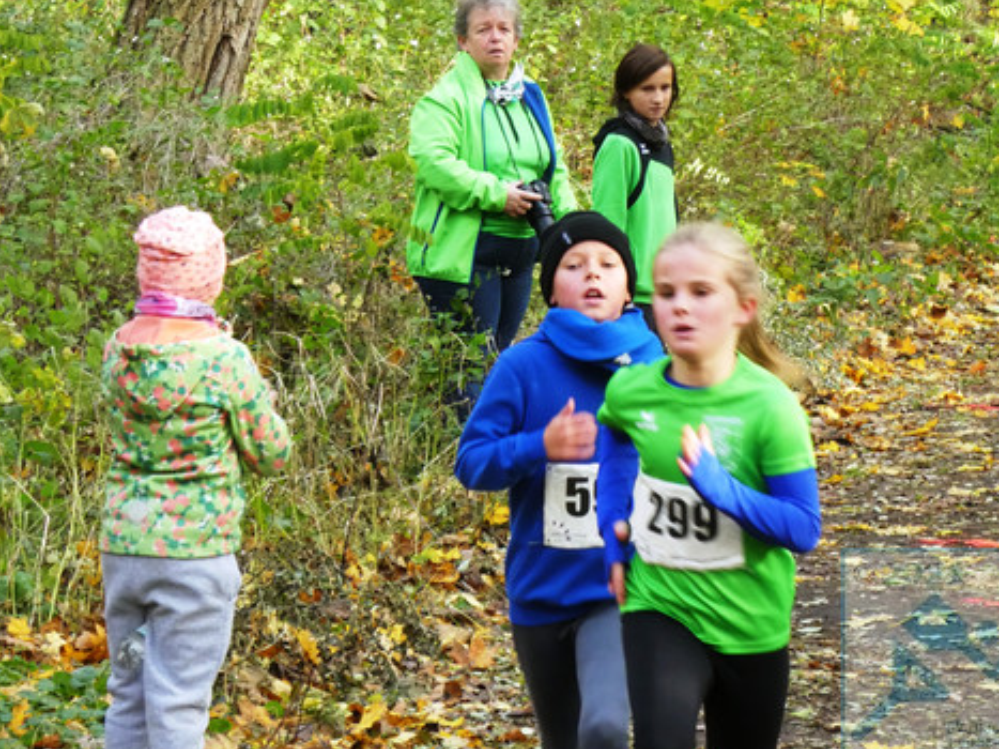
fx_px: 6607
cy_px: 361
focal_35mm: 229
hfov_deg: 8.6
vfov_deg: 6.5
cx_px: 522
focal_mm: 38.4
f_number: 5.6
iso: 400
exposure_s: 1/80
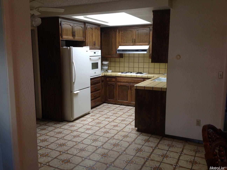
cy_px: 85
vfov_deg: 40.6
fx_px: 229
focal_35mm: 35
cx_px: 114
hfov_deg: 52.7
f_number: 2.4
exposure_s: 1/40
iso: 80
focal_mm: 4.28
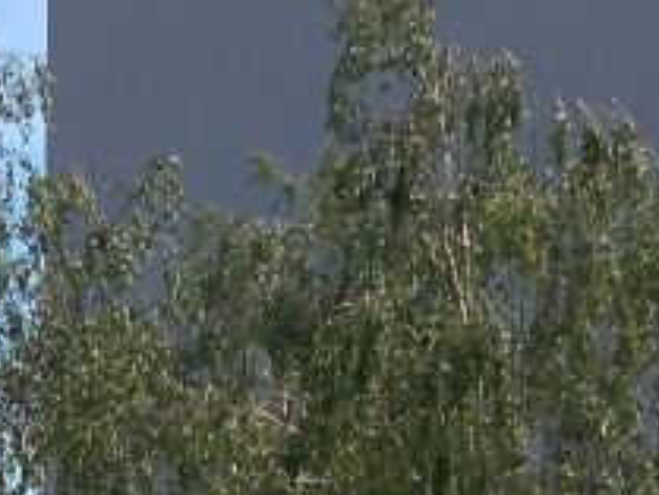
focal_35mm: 149
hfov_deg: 13.1
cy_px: 684
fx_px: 2838
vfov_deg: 9.7
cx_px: 82
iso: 100
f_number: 1.8
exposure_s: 1/1119
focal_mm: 3.6
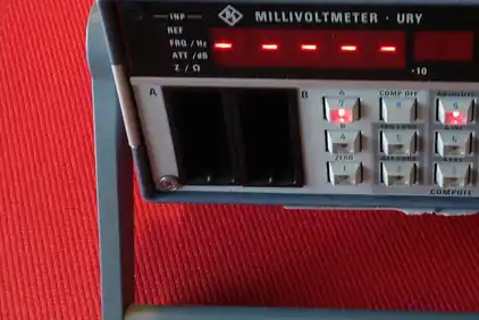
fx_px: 1145
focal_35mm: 86
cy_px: 99
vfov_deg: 15.9
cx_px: 387
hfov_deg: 23.3
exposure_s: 1/15
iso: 80
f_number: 2.4
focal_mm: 4.28
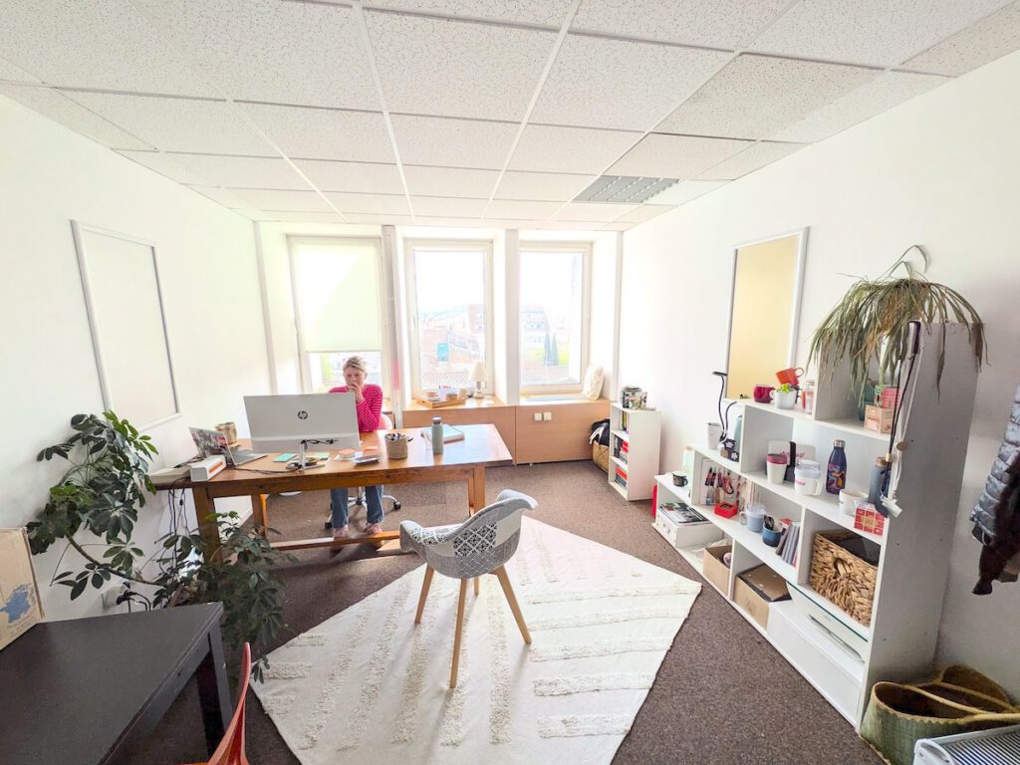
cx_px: 510
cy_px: 382
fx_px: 413
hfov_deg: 102.1
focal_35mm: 14
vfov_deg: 85.7
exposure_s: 1/335
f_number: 2.2
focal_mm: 1.83
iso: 62
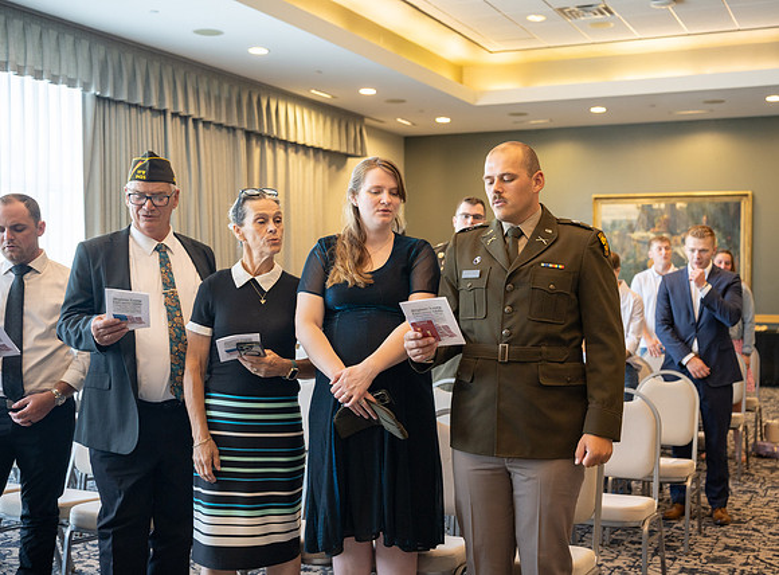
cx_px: 468
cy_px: 284
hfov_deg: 44.8
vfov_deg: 34.1
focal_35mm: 42
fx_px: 939
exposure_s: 1/125
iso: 200
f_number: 2.8
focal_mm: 36
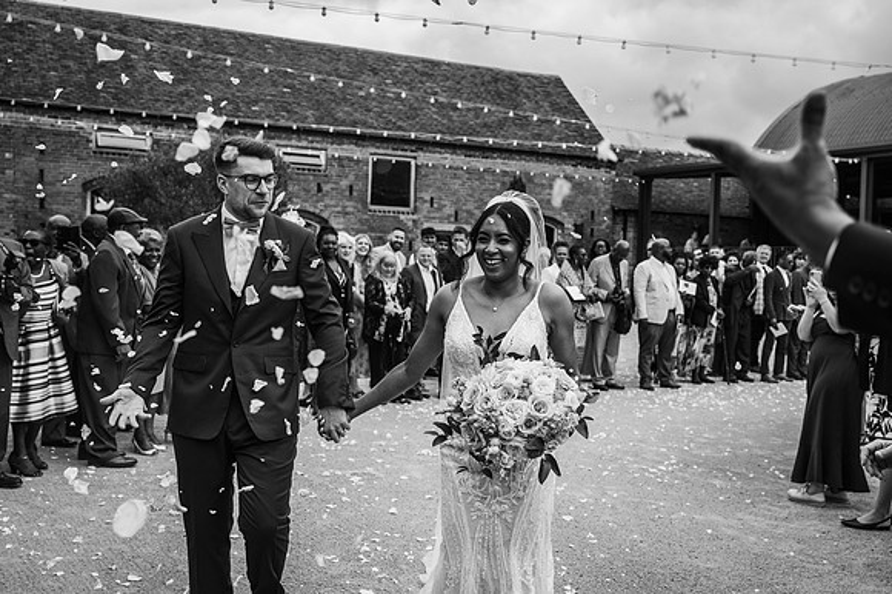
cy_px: 297
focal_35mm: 42
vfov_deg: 31.9
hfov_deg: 46.4
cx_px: 446
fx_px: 1040
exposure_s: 1/1000
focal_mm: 42
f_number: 5
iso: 280
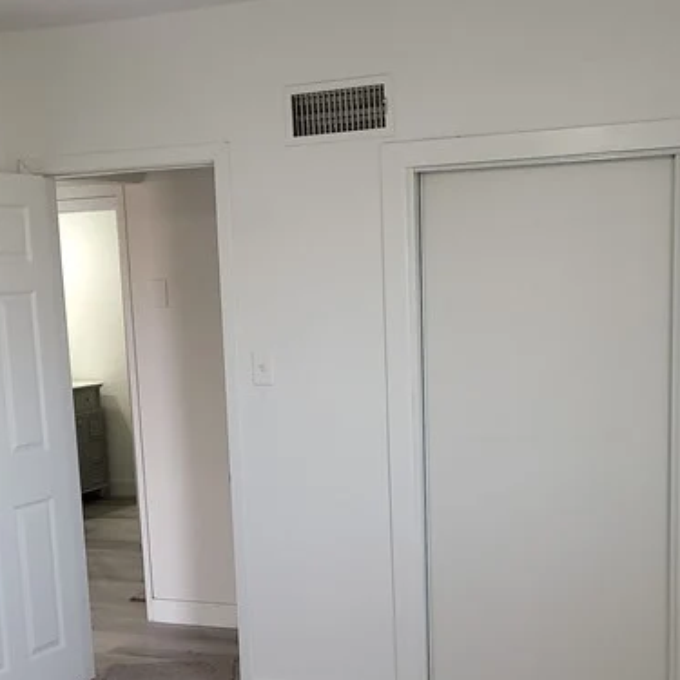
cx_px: 306
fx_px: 1289
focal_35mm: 58
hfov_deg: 29.5
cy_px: 544
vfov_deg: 28.9
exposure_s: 1/60
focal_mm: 5
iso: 80
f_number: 1.8
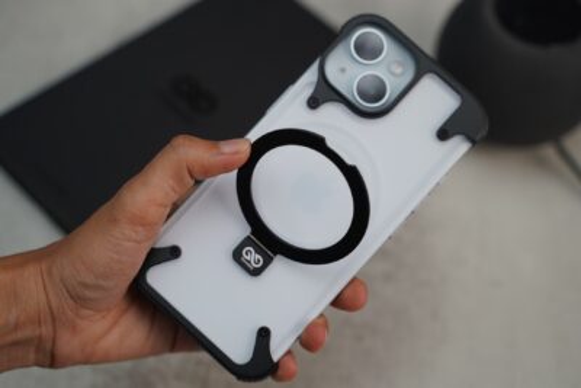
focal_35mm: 60
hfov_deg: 33.4
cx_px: 290
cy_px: 194
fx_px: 969
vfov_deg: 22.6
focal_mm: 60
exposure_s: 1/60
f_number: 4
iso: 400
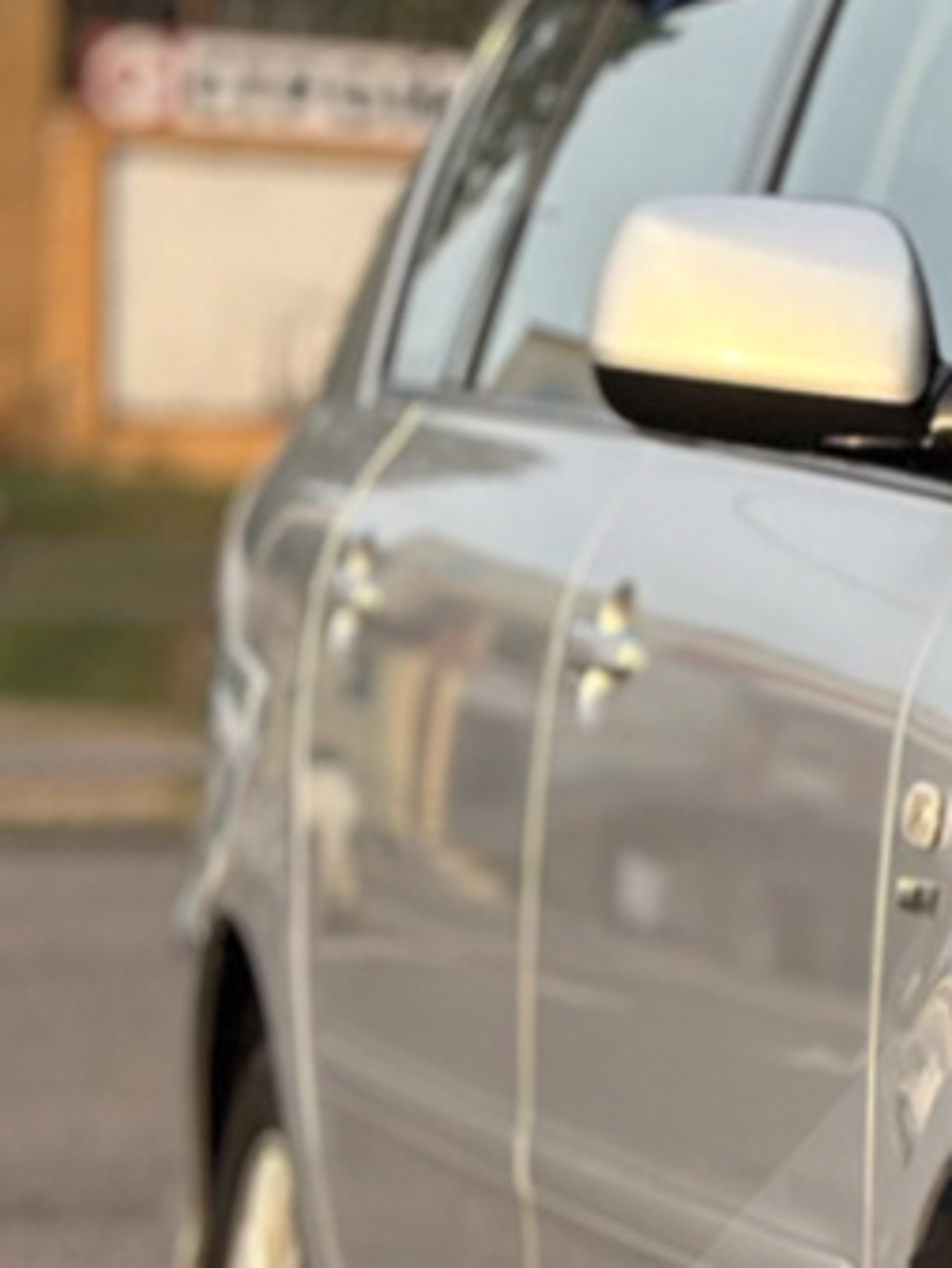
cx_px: 2190
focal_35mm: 228
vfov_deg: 8.6
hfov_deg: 6.3
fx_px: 8355
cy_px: 1215
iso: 80
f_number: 1.78
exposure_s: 1/254
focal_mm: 6.86
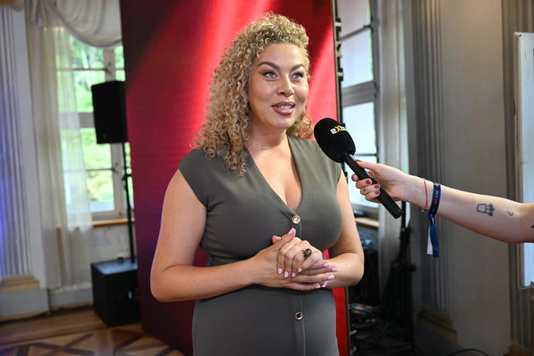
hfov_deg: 55.8
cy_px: 178
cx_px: 267
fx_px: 504
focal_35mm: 34
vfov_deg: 38.9
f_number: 2.8
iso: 1250
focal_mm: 34
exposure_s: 1/500
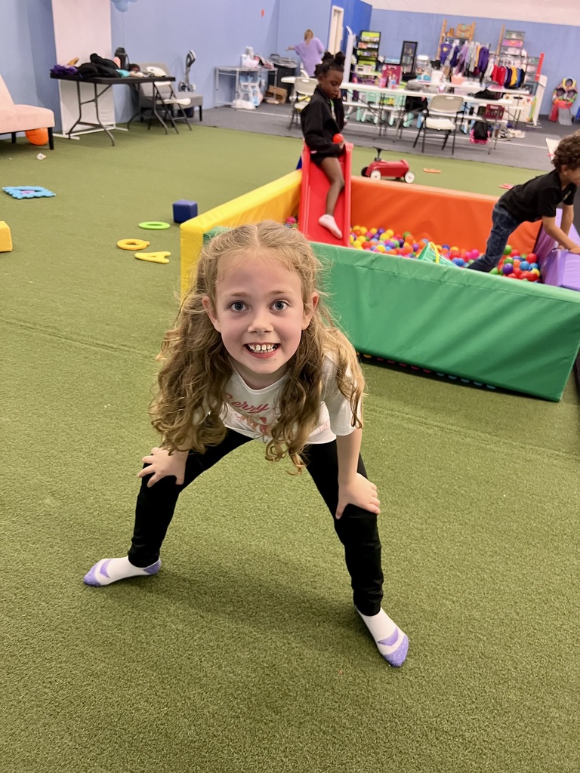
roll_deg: -7.0
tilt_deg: -25.9
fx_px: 581
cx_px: 290
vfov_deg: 67.3
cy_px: 386
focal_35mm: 26
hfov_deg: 53.1
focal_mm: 5.7
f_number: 1.5
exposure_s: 1/60
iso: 250
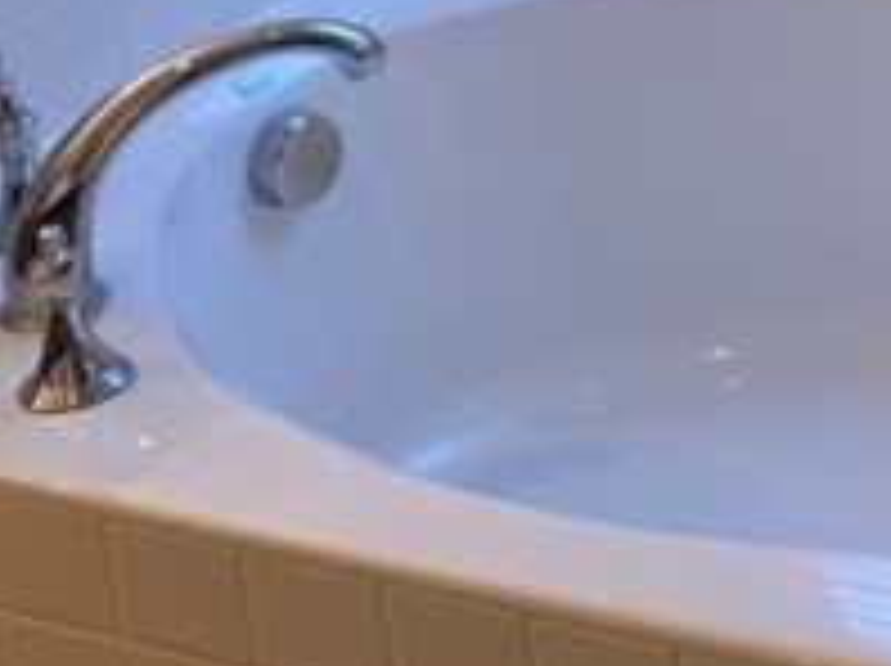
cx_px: 1724
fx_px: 3059
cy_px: -495
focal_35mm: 119
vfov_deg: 11.6
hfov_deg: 14.2
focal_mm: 6.3
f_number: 1.7
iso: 200
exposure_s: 1/120
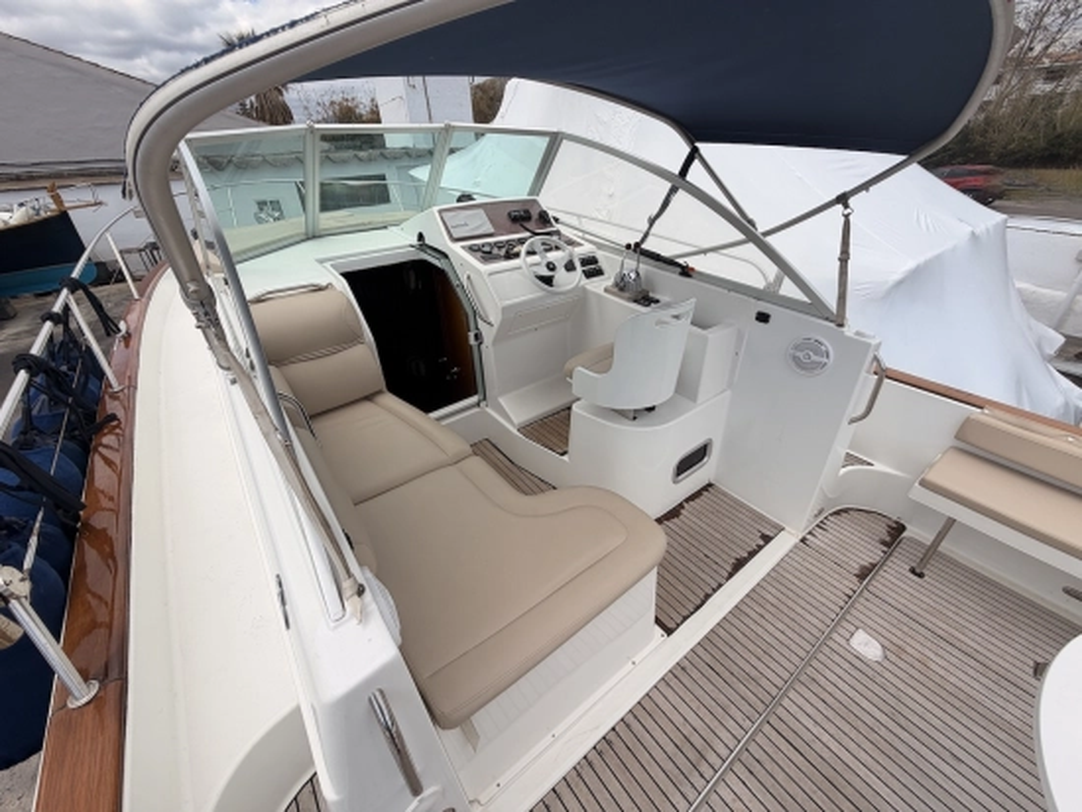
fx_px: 438
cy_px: 406
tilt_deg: -31.4
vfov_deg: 85.7
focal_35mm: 14
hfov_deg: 102.0
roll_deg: +2.3
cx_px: 541
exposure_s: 1/955
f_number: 2.2
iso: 20
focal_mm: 2.22
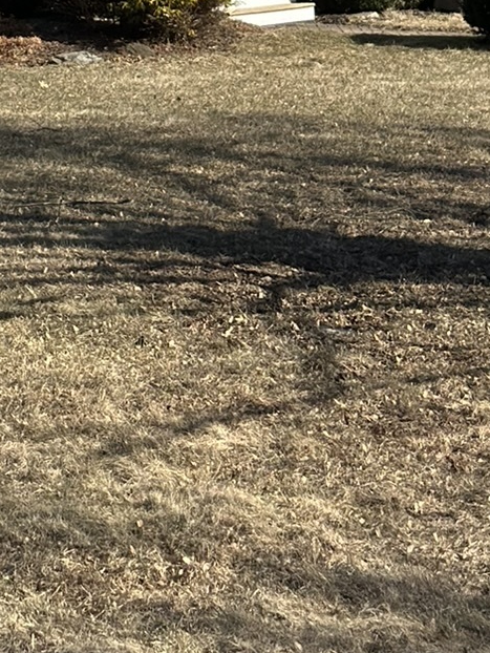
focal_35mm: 158
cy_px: -346
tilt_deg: +4.9
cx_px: 184
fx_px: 2980
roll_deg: +3.2
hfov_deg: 9.4
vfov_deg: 11.9
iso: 100
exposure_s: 1/5882
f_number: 1.78
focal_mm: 6.86
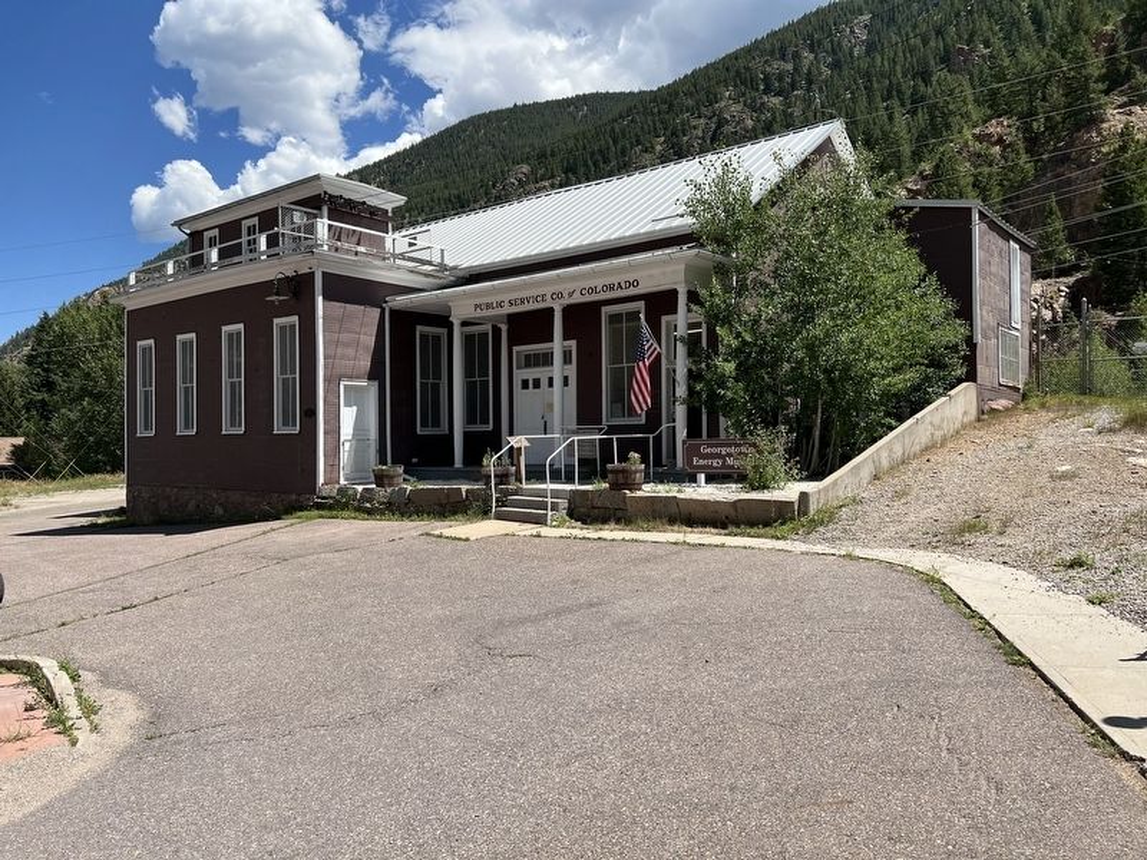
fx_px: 862
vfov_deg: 53.1
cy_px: 430
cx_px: 574
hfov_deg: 67.3
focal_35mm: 26
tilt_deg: +0.6
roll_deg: +1.7
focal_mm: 5.7
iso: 50
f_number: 1.5
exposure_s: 1/4115
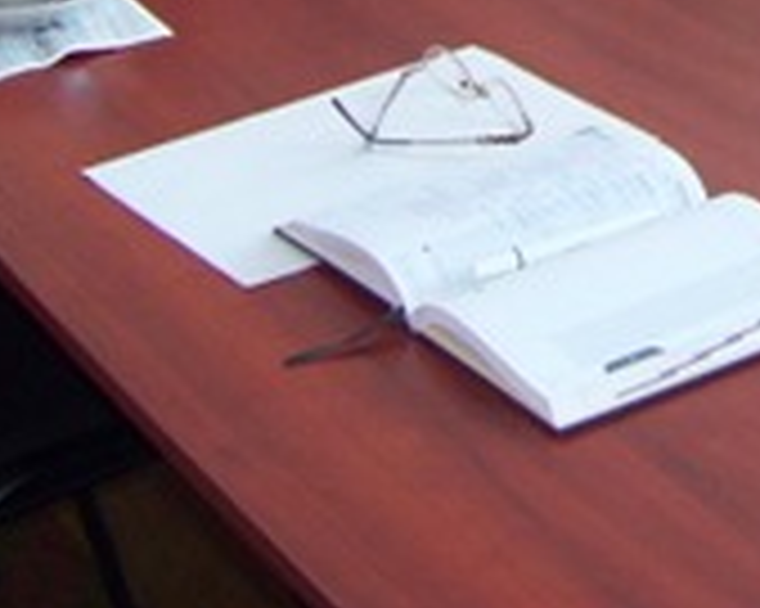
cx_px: 845
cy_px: -468
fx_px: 2990
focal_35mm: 133
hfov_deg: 14.2
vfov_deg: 10.9
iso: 200
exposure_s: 1/30
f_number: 2.8
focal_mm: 5.85
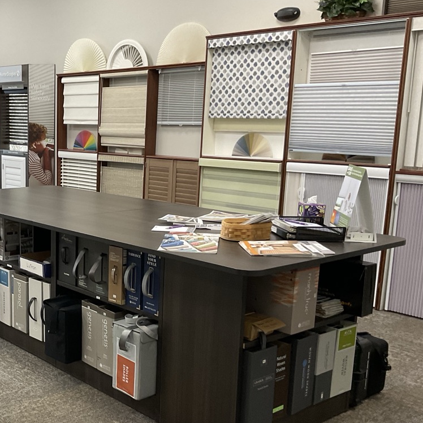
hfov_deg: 33.8
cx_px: 57
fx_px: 664
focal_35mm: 48
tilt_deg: -11.1
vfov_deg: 35.2
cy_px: 253
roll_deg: -1.2
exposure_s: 1/60
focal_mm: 3
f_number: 1.8
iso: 80
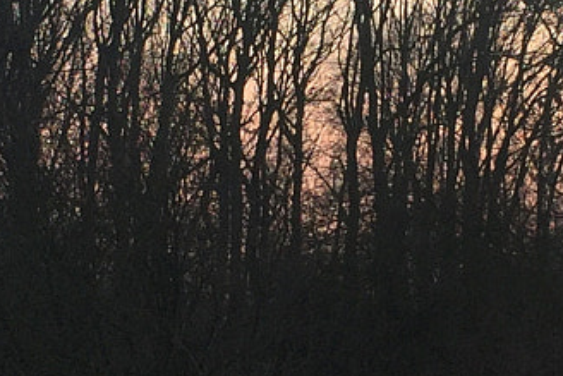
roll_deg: -2.9
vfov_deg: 9.3
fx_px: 2300
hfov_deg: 13.9
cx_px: 360
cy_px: 221
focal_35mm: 147
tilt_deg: +2.8
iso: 32
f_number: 2.2
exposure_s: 1/253
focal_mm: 4.15
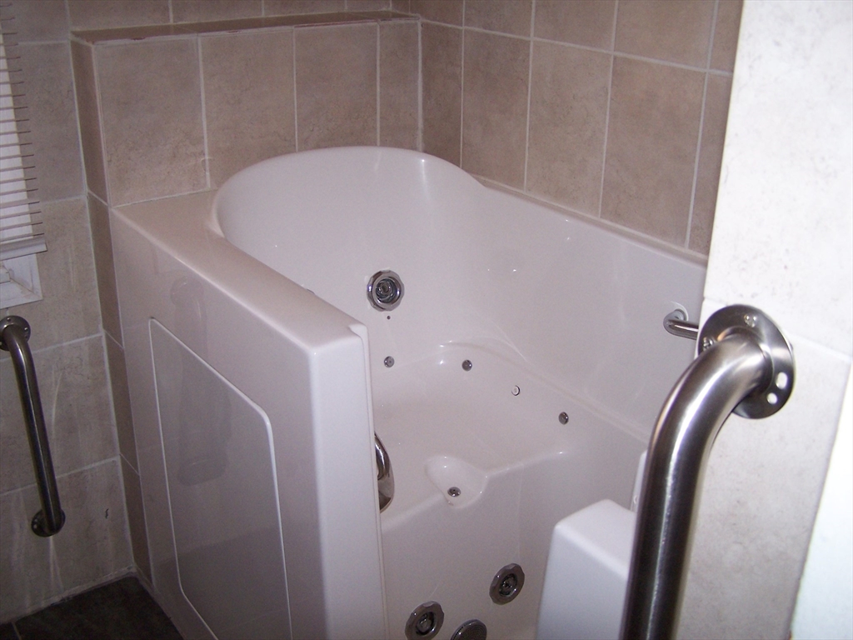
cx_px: 426
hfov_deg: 49.0
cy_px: 320
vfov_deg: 37.7
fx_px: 936
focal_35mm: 38
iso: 140
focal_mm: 6.3
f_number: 2.8
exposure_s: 1/60
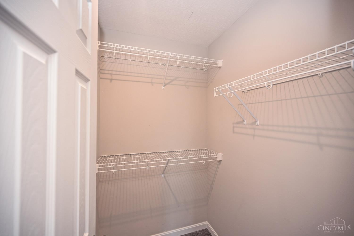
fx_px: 138
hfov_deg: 104.3
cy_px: 118
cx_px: 177
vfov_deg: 81.2
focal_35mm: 14
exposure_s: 1/60
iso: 400
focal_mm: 14
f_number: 4
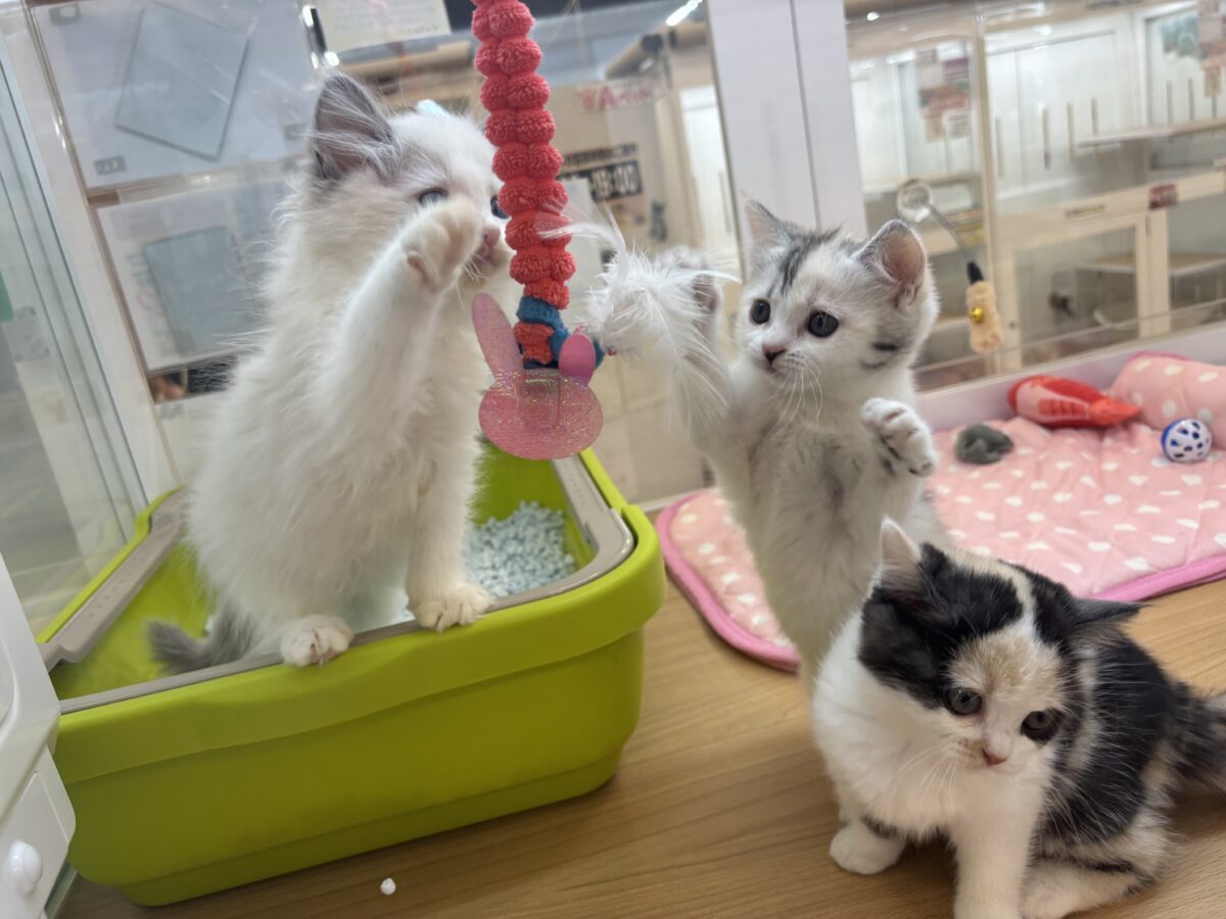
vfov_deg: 53.1
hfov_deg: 67.3
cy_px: 460
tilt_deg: -15.8
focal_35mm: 26
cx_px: 613
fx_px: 921
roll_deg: +10.3
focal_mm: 5.96
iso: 64
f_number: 1.6
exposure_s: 1/100
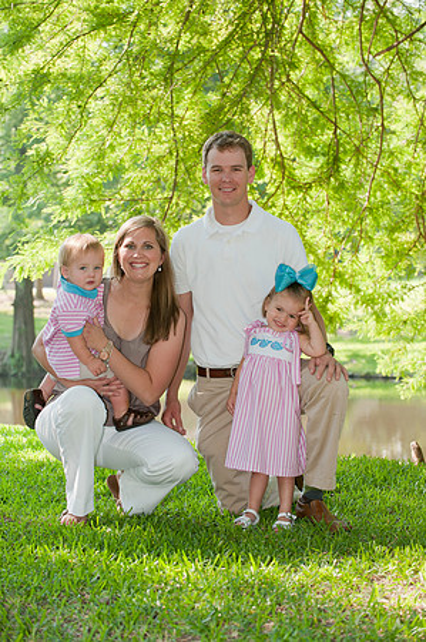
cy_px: 321
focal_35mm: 98
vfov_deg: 20.8
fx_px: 1743
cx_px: 213
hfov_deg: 13.9
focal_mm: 98
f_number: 5
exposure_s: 1/100
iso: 250
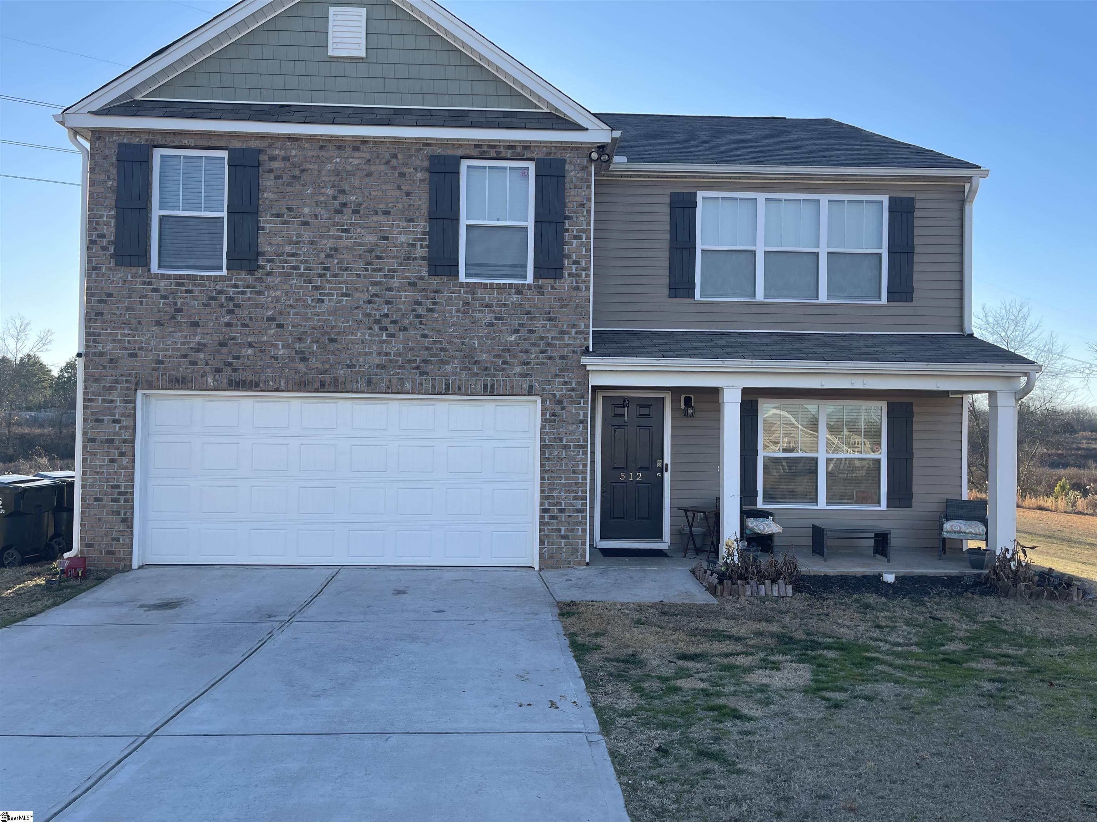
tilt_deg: -0.3
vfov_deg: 54.9
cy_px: 411
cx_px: 548
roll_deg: -1.0
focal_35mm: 25
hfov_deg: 69.4
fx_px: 792
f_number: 1.6
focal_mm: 5.1
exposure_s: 1/807
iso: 32
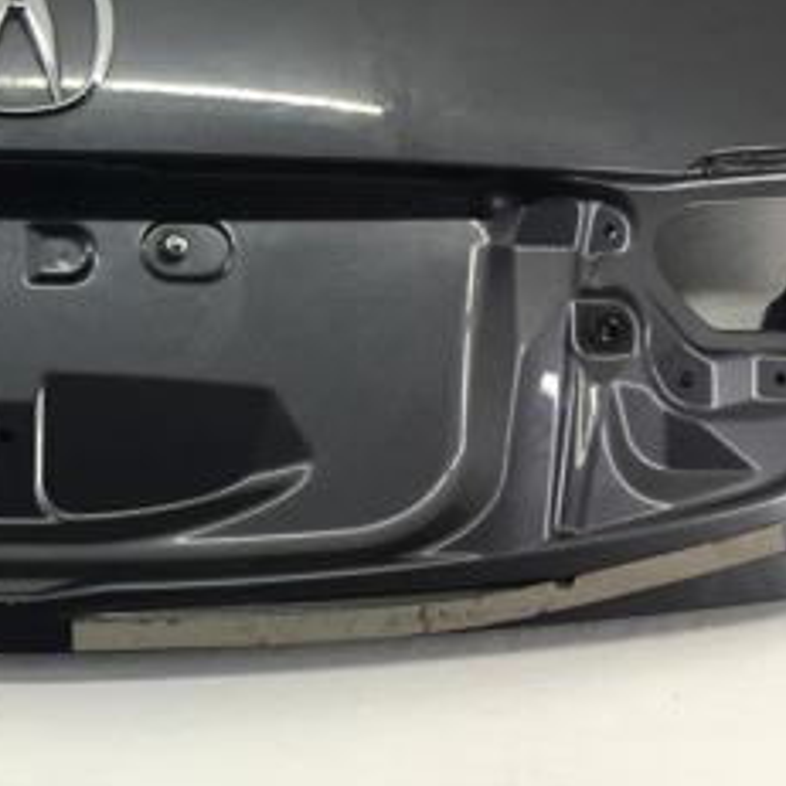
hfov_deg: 23.2
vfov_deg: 23.9
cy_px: 143
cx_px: -24
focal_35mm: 71
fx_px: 1824
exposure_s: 1/50
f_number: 2.2
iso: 32
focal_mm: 4.15
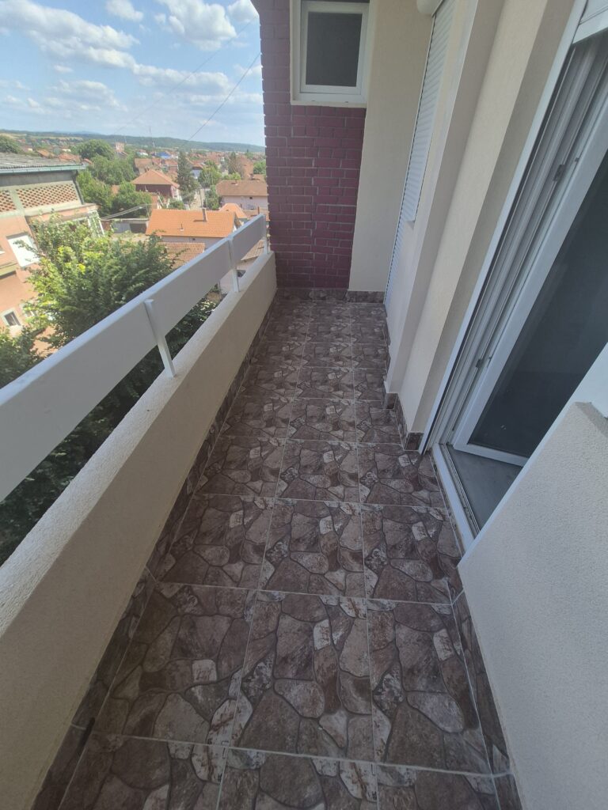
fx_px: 304
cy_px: 405
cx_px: 304
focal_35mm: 13
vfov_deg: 106.2
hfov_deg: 89.9
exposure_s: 1/778
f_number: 2.2
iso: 40
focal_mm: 1.74
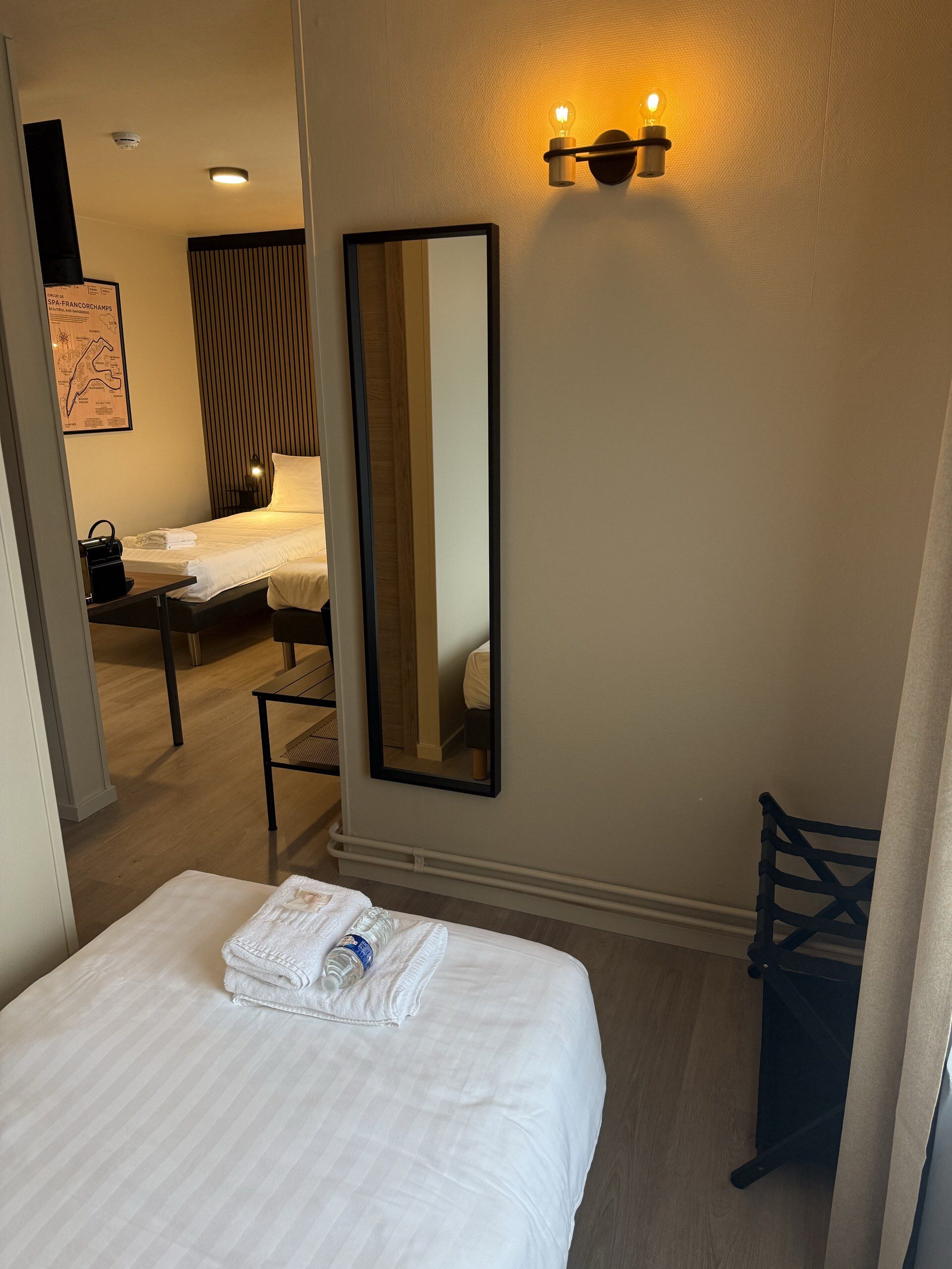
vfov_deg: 71.6
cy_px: 634
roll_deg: +0.5
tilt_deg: -16.2
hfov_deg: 56.8
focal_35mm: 24
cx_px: 476
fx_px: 880
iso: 200
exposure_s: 1/121
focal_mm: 6.76
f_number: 1.78
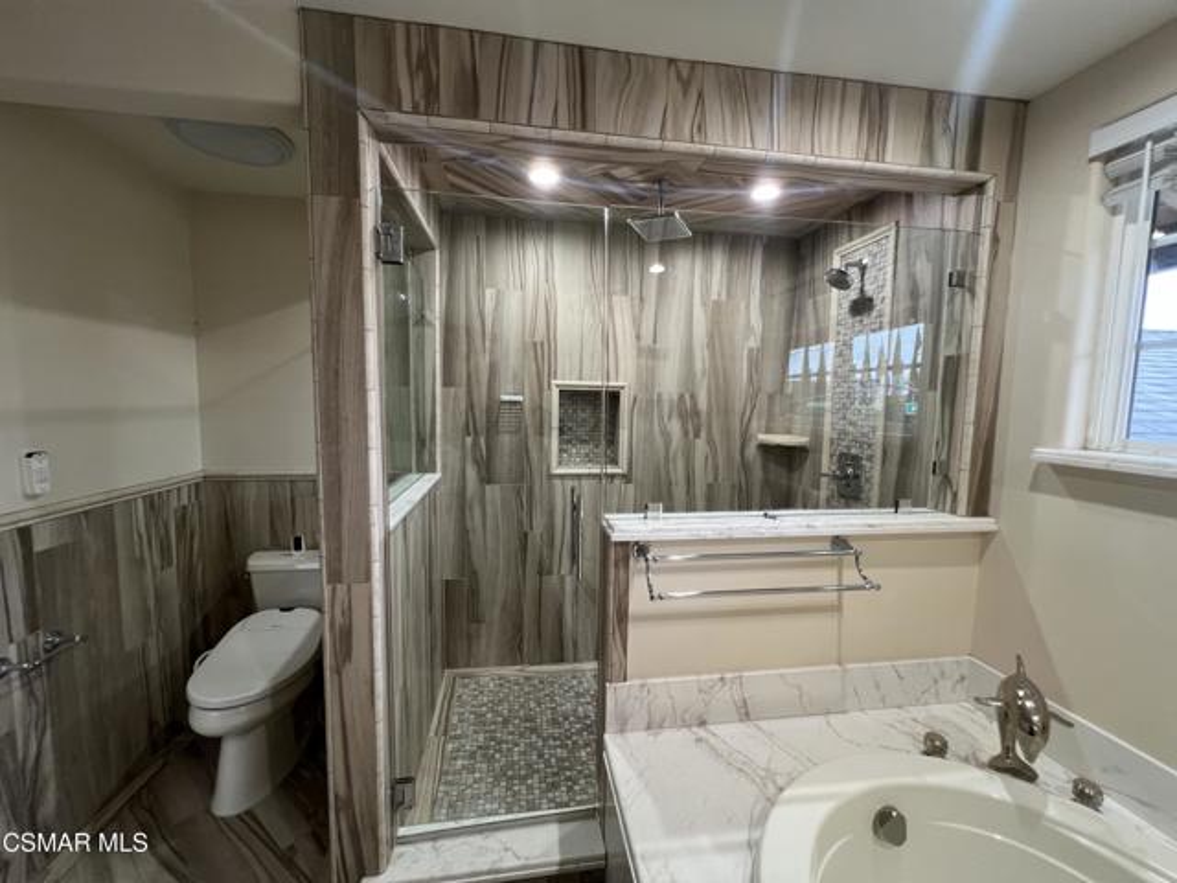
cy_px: 442
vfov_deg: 89.9
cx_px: 588
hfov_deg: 106.2
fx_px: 442
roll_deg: -0.7
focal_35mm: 13
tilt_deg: -4.8
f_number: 1.8
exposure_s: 1/60
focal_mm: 1.57
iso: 160
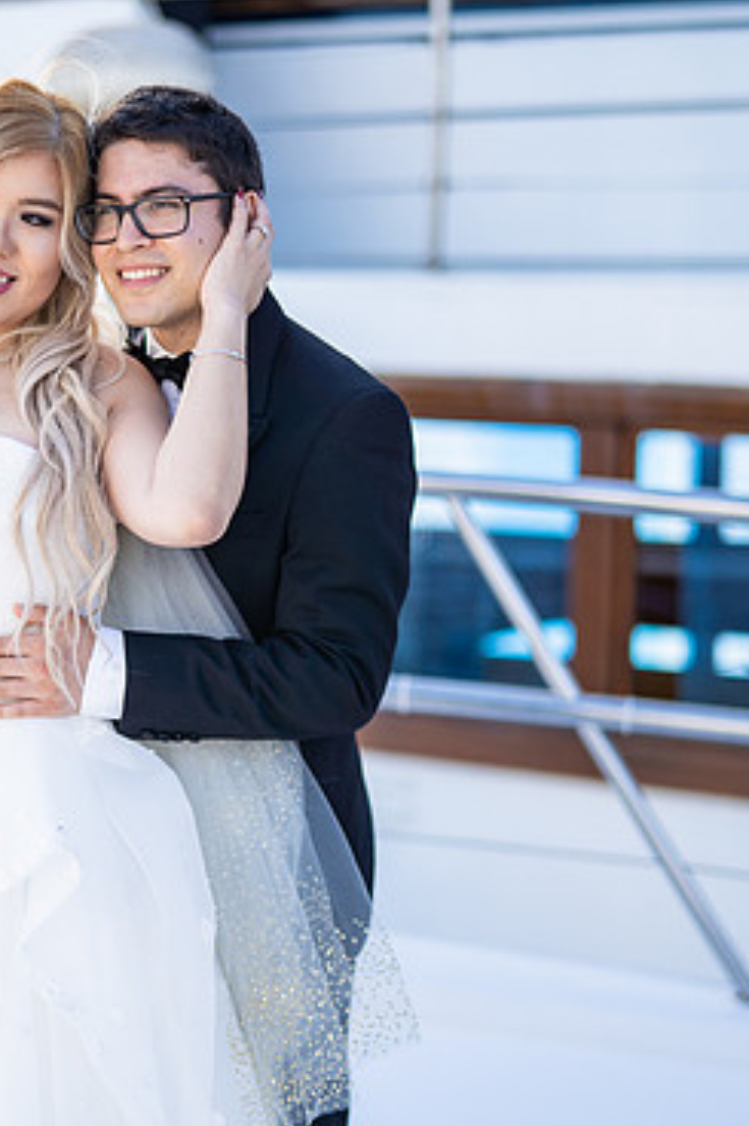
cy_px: 569
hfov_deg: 15.3
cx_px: 194
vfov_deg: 22.9
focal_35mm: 89
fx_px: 2780
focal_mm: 50
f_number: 1.4
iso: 160
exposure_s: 1/4000
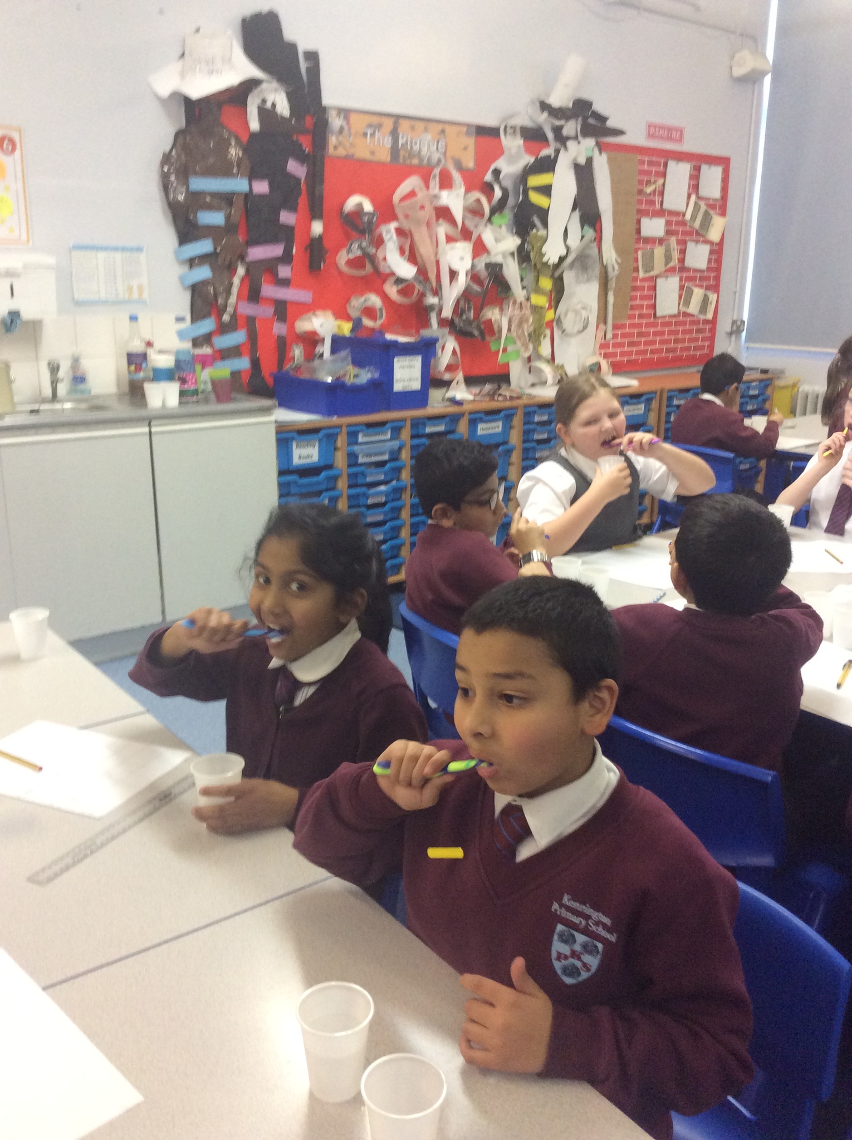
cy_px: 570
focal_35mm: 32
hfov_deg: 44.1
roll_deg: -1.1
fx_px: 1053
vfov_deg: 56.9
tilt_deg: -14.1
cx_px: 426
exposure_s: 1/25
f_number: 2.4
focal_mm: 3.3
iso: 125
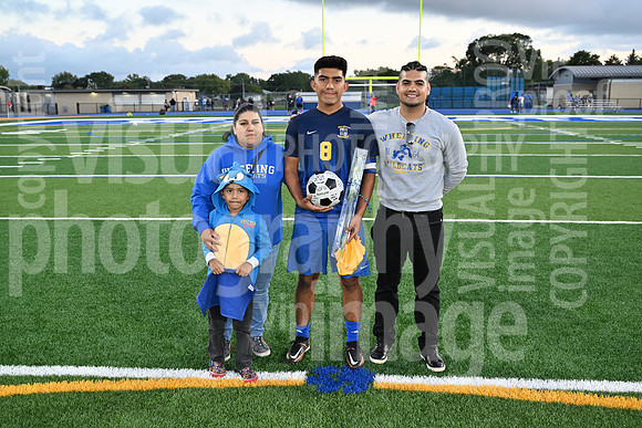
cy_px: 214
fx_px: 615
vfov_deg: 38.4
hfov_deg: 55.1
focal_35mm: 34
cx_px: 321
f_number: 5.6
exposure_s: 1/200
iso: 1000
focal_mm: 34.5
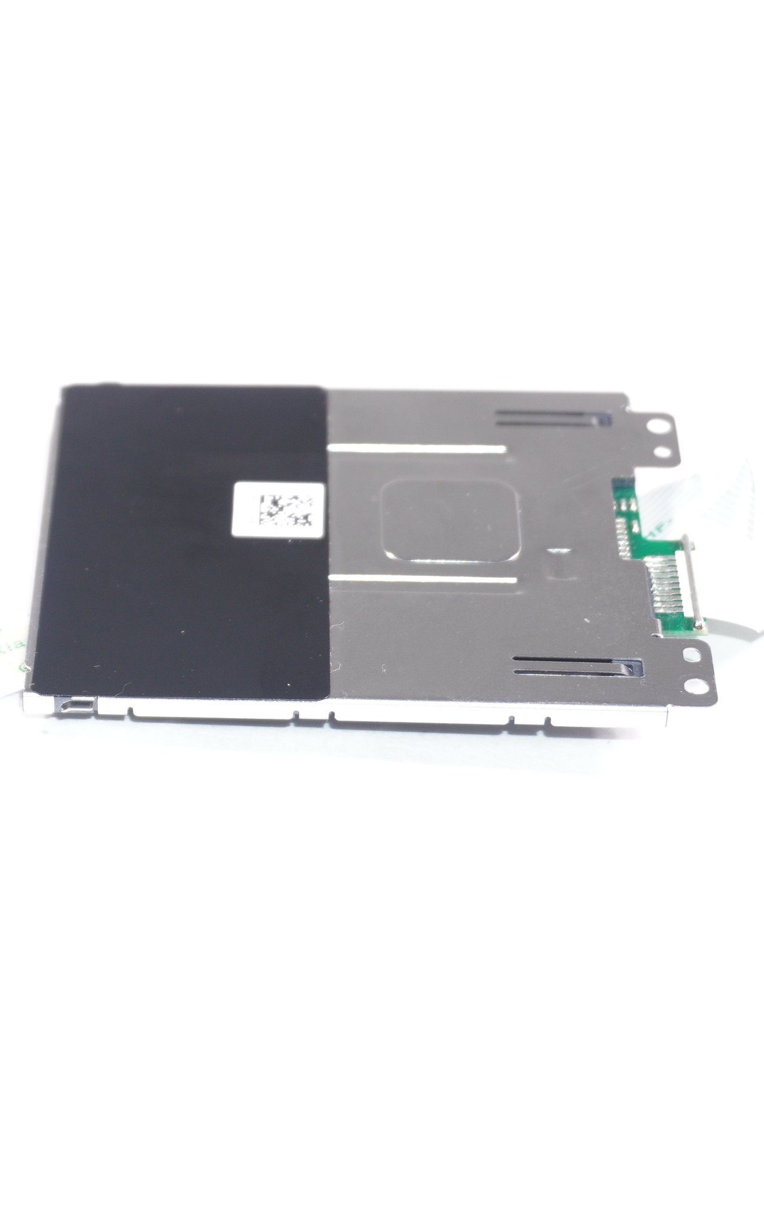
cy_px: 612
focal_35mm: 90
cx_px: -27
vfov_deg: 23.1
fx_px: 2990
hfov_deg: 14.3
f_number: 6.3
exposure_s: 1/160
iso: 640
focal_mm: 39
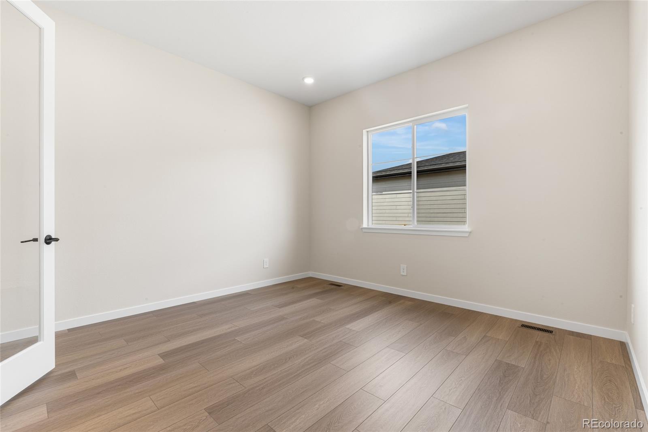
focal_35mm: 16
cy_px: 216
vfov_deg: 72.0
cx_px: 324
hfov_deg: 95.0
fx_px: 297
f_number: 20
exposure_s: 4
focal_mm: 16.5
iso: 100
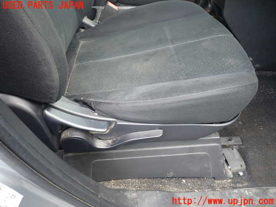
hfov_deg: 69.4
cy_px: 104
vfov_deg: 54.9
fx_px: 199
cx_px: 138
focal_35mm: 25
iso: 200
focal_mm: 4.5
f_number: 2
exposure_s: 1/50
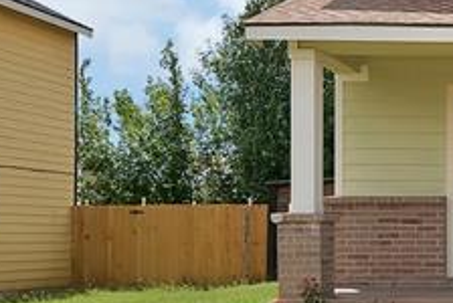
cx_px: 744
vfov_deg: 18.7
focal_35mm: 73
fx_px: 920
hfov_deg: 21.4
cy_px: 190
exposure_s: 1/500
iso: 640
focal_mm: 16
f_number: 9
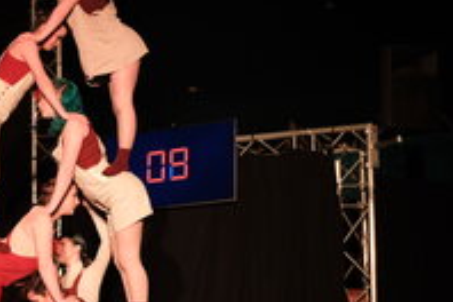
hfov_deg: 23.5
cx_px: 7
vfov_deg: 16.4
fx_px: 1044
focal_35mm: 83
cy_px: 228
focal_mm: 27
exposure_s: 1/125
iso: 2500
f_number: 2.8
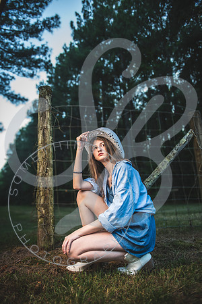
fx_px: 202
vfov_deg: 73.7
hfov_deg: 53.1
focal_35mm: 24
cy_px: 152
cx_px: 101
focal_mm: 24
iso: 500
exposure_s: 1/400
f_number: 2.8
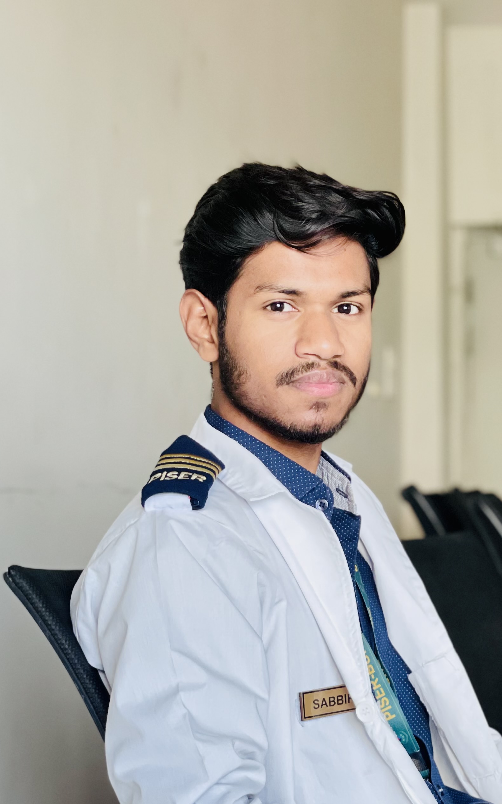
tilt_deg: +2.8
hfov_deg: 14.7
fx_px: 1926
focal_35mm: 88
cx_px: 415
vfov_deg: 23.5
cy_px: 433
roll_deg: +0.2
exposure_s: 1/40
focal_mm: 6
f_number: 2
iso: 200
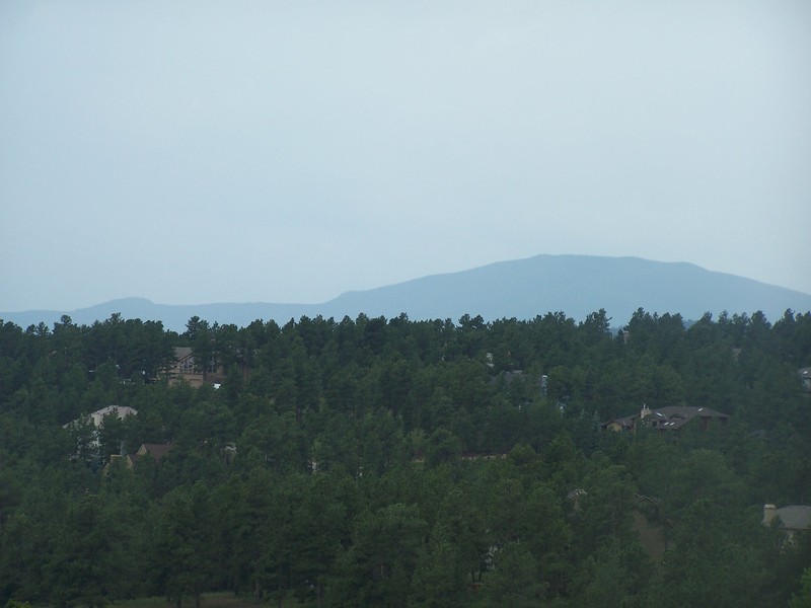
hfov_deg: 11.7
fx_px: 3959
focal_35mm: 169
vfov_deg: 8.8
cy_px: 304
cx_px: 406
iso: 80
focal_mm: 28
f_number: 3.2
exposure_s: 1/350
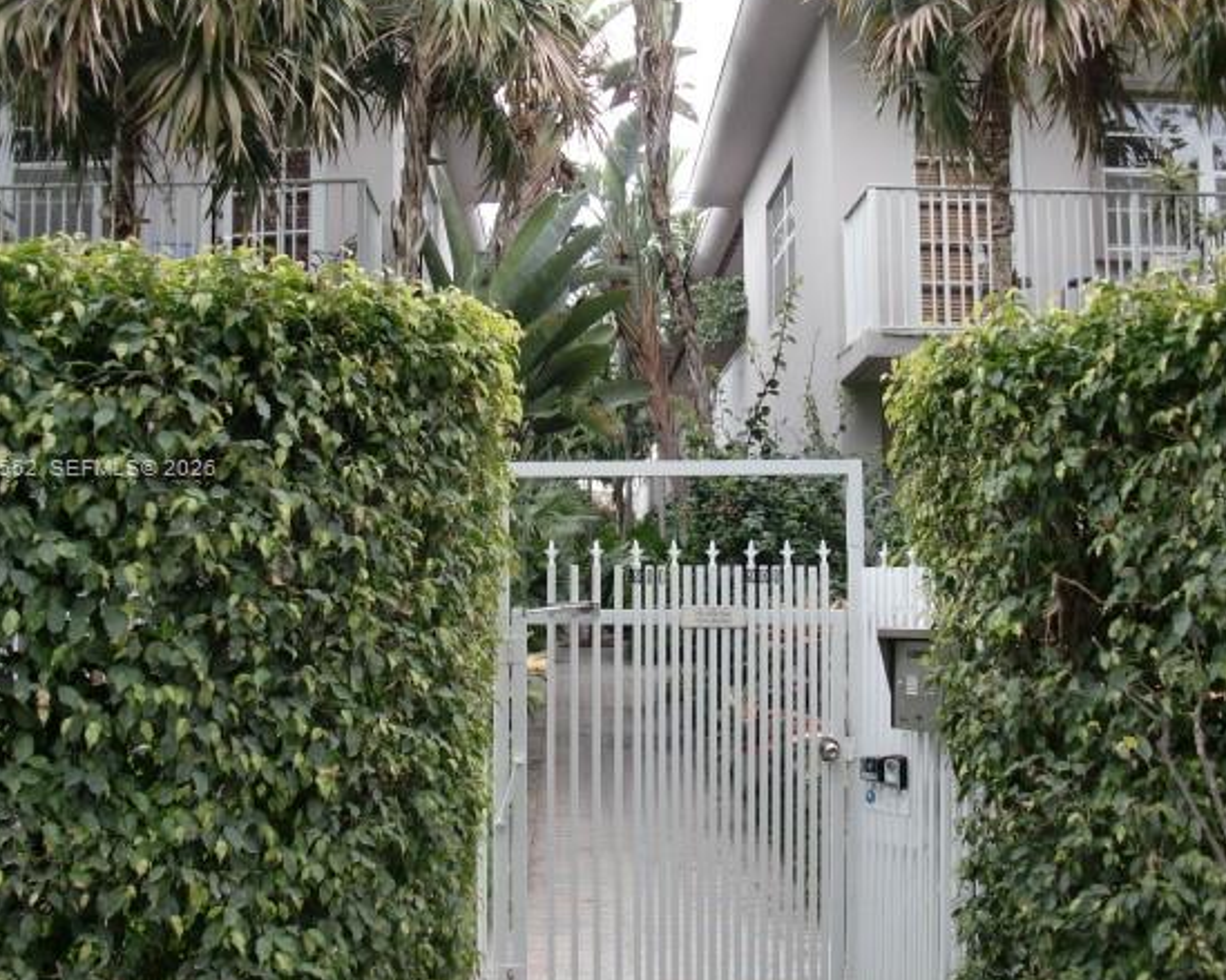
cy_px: 469
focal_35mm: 41
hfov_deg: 44.8
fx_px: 1487
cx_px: 625
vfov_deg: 36.5
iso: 64
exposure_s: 1/200
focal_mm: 6.3
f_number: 2.8
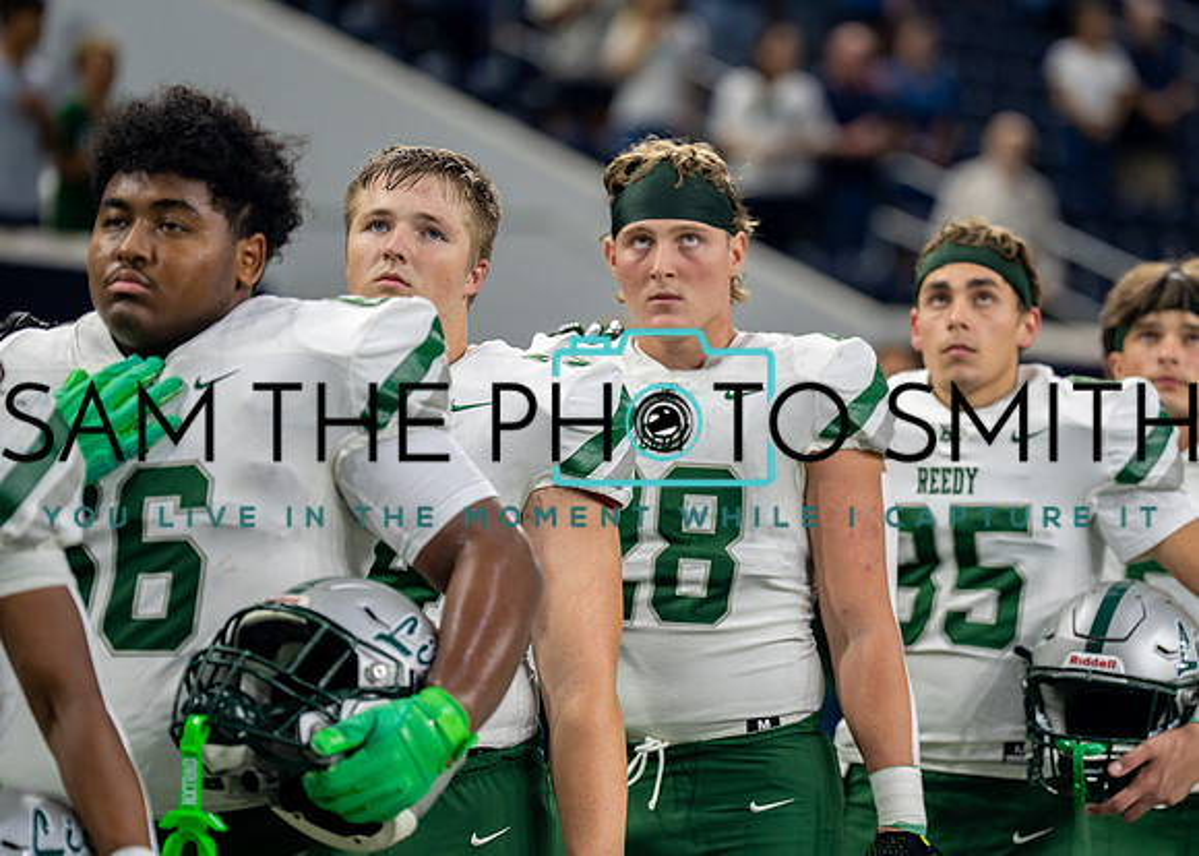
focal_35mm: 203
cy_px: 406
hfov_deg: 9.9
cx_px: 704
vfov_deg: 7.1
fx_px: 6907
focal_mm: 176
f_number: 2.8
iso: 640
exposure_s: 1/400
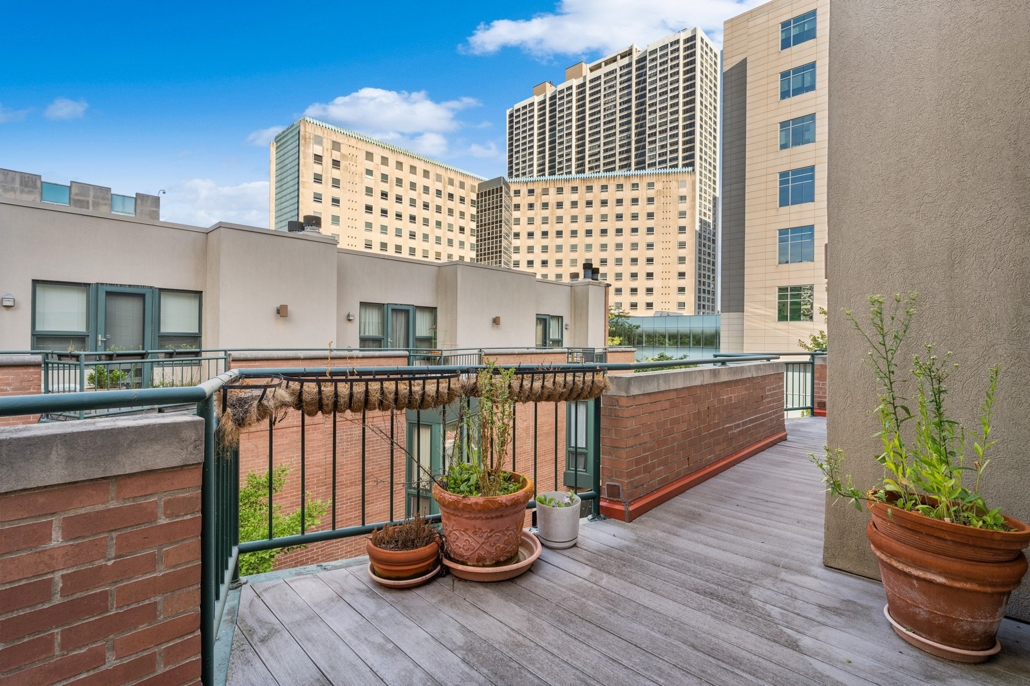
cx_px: 515
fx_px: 486
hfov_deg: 93.3
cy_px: 343
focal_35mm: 17
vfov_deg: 70.4
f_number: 8
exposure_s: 1/80
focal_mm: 17
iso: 200
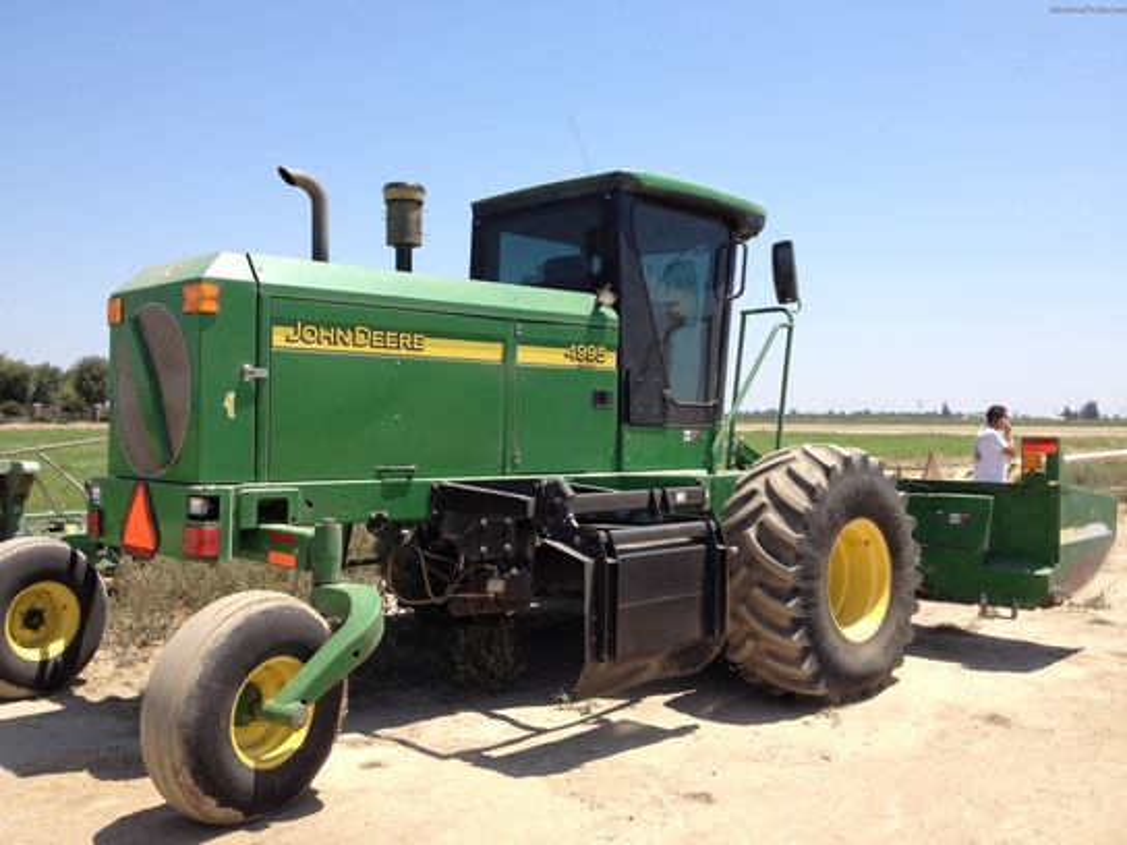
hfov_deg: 52.6
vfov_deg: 40.7
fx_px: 1140
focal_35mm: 35
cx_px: 564
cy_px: 422
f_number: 2.4
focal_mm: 4.28
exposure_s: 1/1175
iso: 64
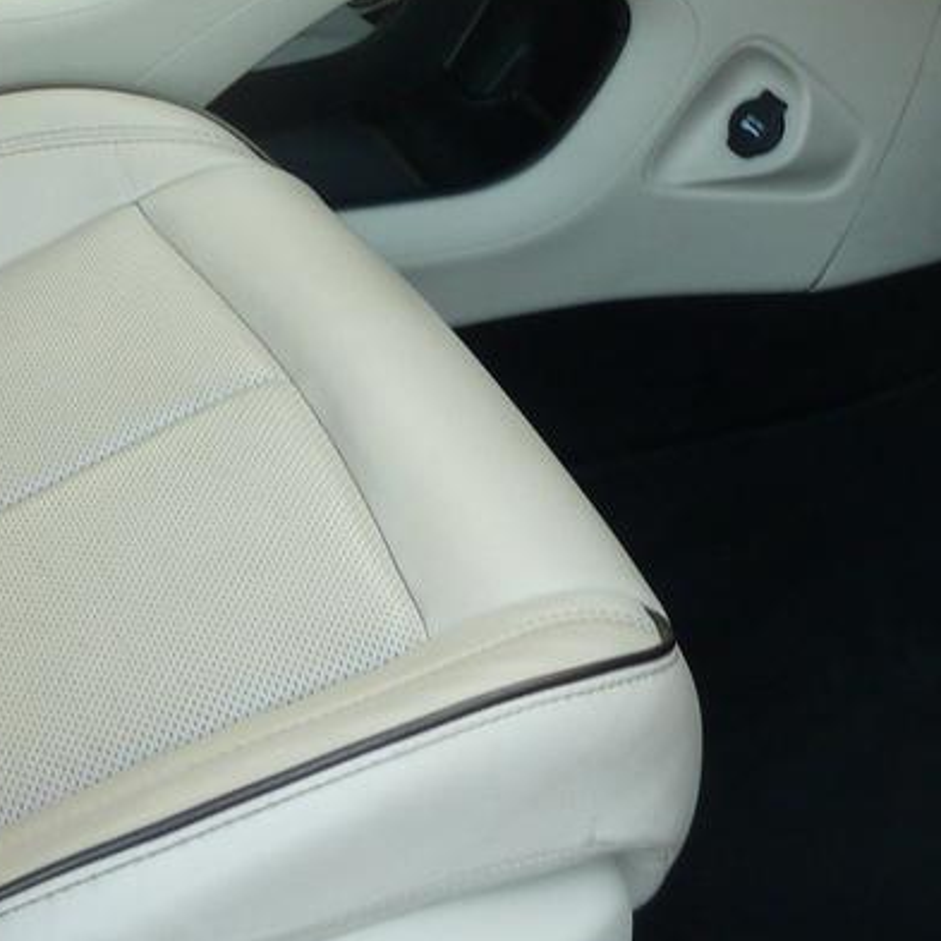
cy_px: -34
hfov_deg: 23.8
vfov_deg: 22.9
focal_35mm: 72
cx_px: 271
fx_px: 2214
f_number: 3.3
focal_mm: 4.1
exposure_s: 1/30
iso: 100
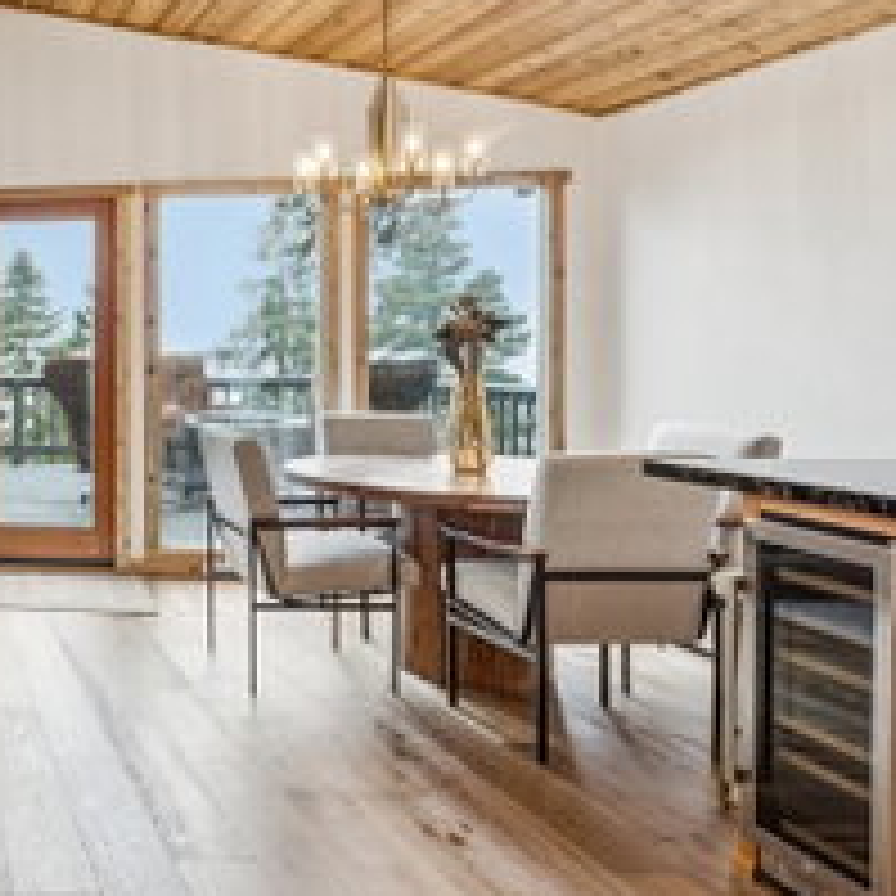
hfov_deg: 38.2
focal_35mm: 35
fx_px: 1038
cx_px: -104
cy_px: 349
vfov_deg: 46.4
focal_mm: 16.2
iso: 100
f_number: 13
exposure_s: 1/3.33
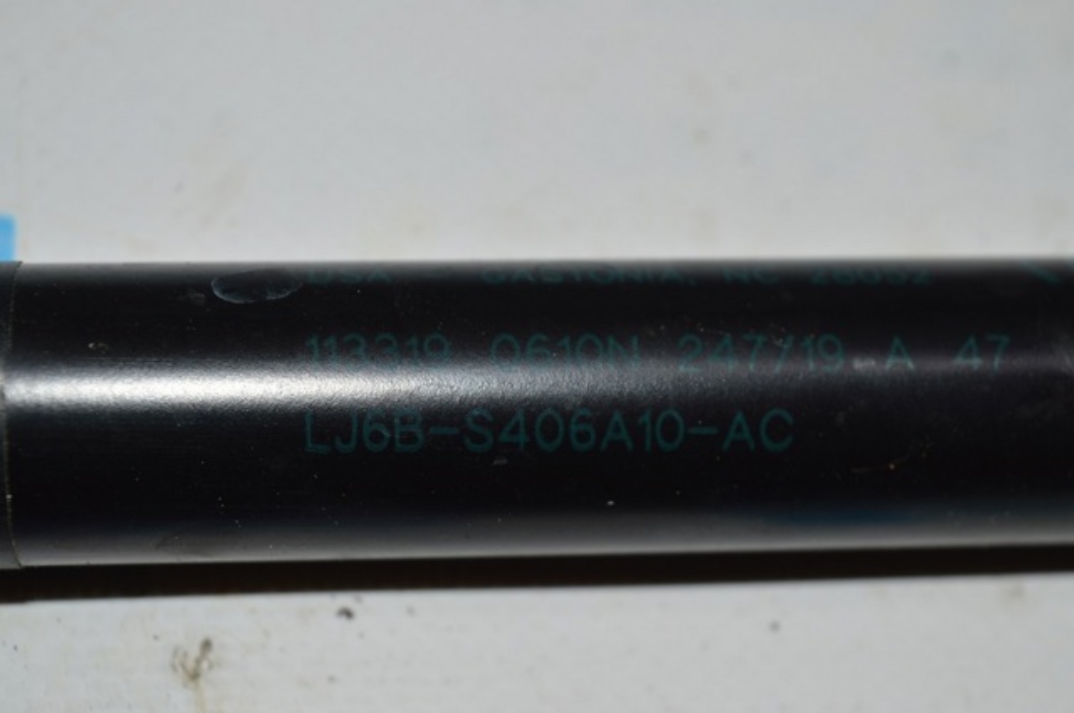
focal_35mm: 82
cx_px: 537
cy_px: 356
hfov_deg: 24.6
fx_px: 2458
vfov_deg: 16.5
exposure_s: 1/60
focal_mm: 55
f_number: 8
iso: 100
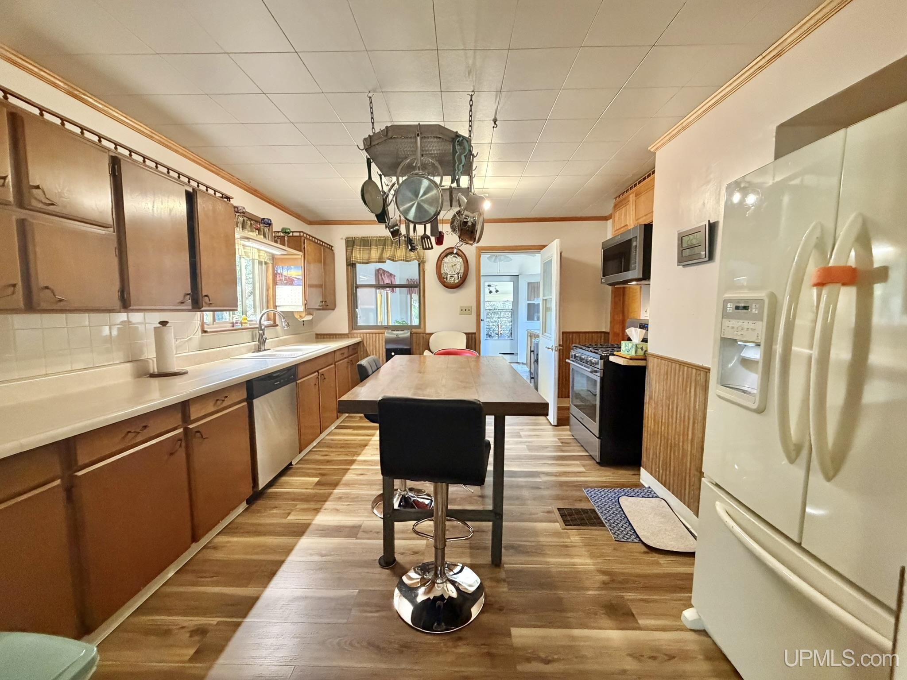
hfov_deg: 102.1
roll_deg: +0.6
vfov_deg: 85.7
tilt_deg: -5.2
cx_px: 454
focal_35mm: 14
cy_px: 340
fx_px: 367
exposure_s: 1/60
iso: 640
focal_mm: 2.22
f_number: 2.2
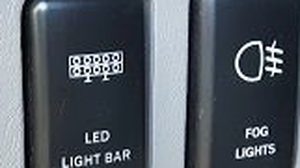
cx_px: 30
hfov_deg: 16.8
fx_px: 1001
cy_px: 118
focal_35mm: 126
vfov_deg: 9.6
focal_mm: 3.7
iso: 160
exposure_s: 1/17
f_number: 1.9
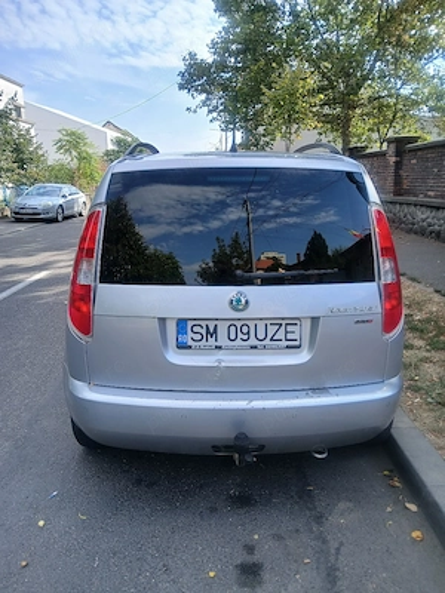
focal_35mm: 26
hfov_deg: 53.1
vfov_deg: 67.3
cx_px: 222
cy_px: 296
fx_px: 446
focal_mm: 3.98
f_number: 1.8
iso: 20
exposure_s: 1/217
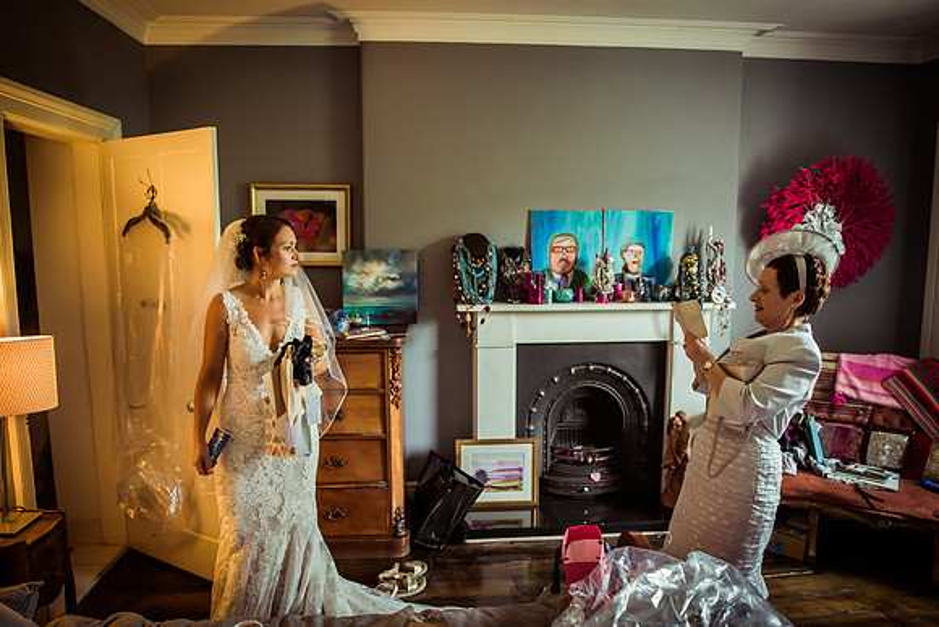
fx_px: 639
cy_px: 314
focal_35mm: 24
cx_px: 470
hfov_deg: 72.6
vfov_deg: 52.3
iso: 1250
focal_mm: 24
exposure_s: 1/160
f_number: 2.8
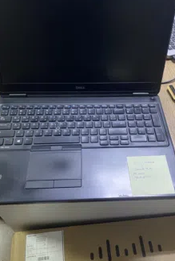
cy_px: 117
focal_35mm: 33
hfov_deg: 40.0
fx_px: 240
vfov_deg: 57.1
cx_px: 92
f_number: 1.8
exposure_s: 1/33
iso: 500
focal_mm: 4.25
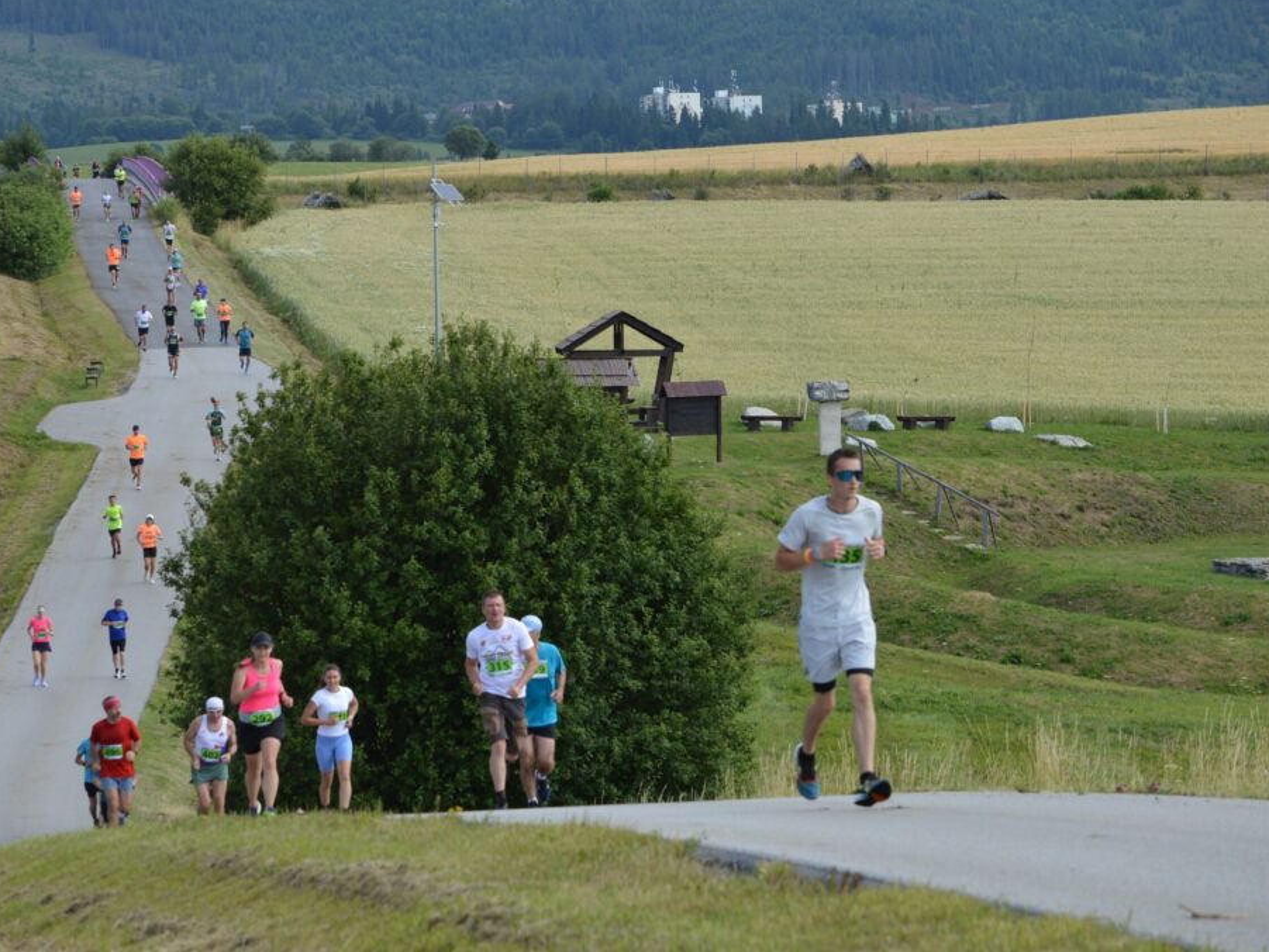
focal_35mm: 190
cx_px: 551
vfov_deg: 7.8
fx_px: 6966
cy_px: 474
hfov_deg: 10.4
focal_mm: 116
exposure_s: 1/250
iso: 100
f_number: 8
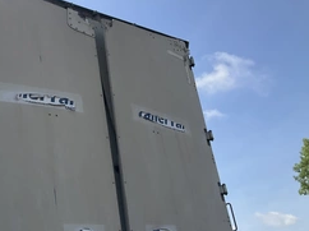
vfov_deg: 29.8
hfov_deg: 38.3
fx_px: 428
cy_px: 171
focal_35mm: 48
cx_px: 64
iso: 25
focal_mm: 3
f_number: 1.8
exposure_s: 1/2058
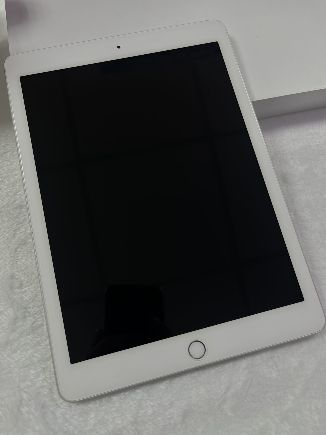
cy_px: 218
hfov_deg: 53.1
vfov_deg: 67.3
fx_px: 326
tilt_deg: -66.8
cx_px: 163
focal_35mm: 26
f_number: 1.6
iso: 50
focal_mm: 5.1
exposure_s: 1/120
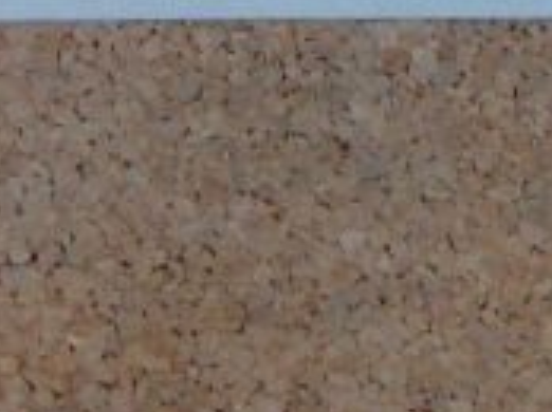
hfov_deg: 11.3
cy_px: -368
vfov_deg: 8.1
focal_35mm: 175
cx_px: 279
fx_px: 2787
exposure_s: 1/15
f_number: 3
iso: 200
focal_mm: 5.6
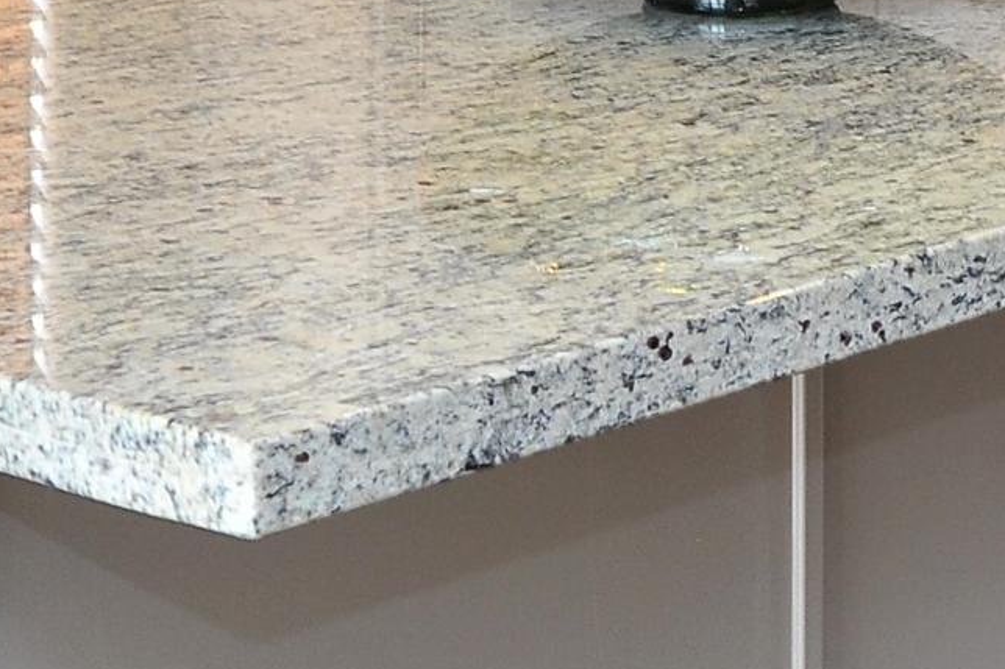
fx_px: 4549
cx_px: 677
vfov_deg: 8.1
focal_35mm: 163
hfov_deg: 12.6
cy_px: -608
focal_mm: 35
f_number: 8
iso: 640
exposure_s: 1/30
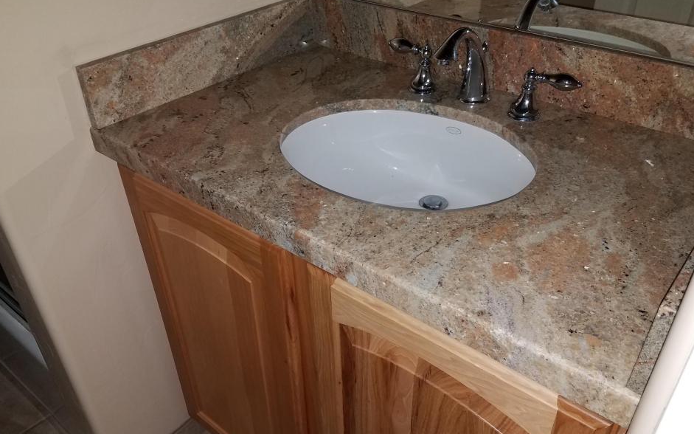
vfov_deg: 41.8
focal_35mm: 30
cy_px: 239
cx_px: 354
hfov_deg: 62.9
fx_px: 567
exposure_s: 1/32
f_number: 1.7
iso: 80
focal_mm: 4.2
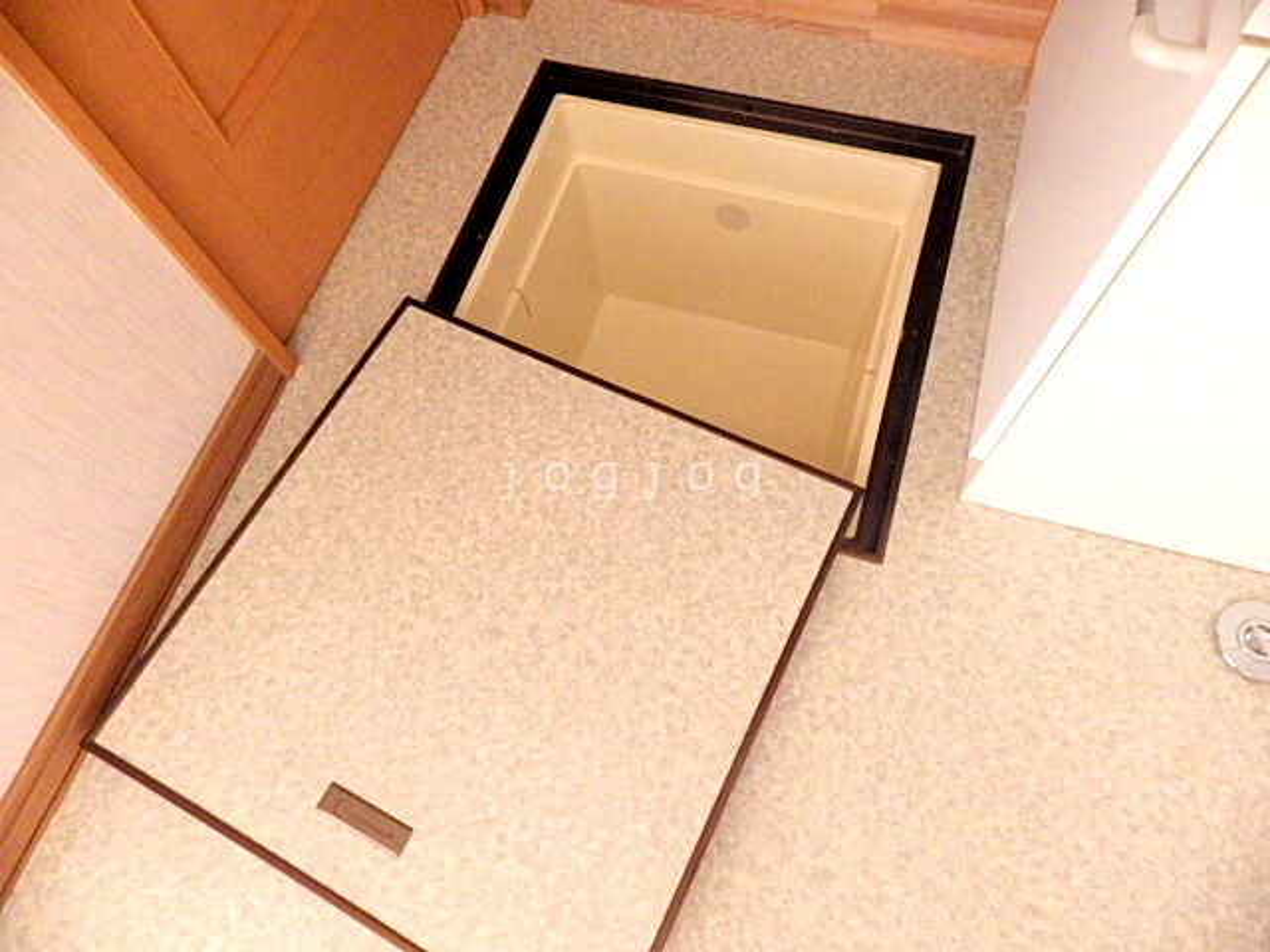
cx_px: 635
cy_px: 476
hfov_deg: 76.4
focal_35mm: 22
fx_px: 807
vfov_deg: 61.1
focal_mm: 4
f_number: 3.1
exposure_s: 1/30
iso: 800
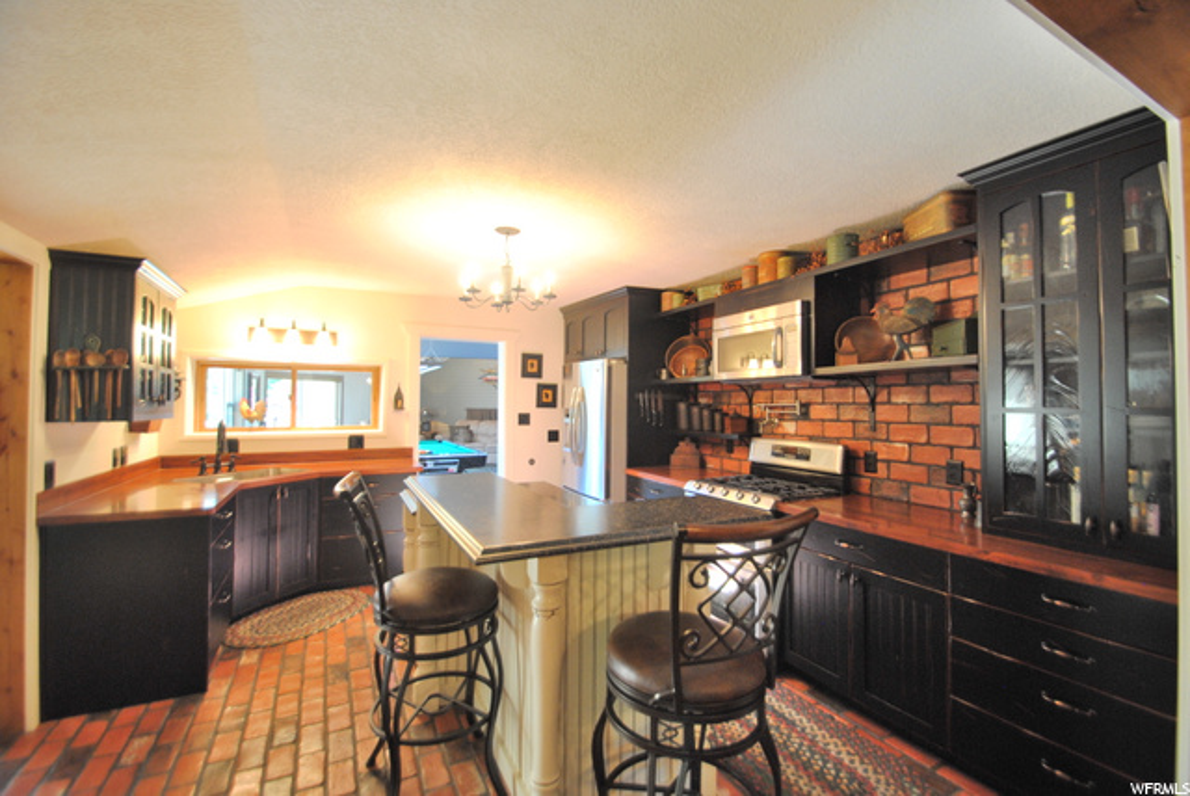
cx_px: 595
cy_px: 398
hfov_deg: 100.3
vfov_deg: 77.4
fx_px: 496
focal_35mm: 15
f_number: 3.5
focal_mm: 10
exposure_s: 1/15
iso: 400
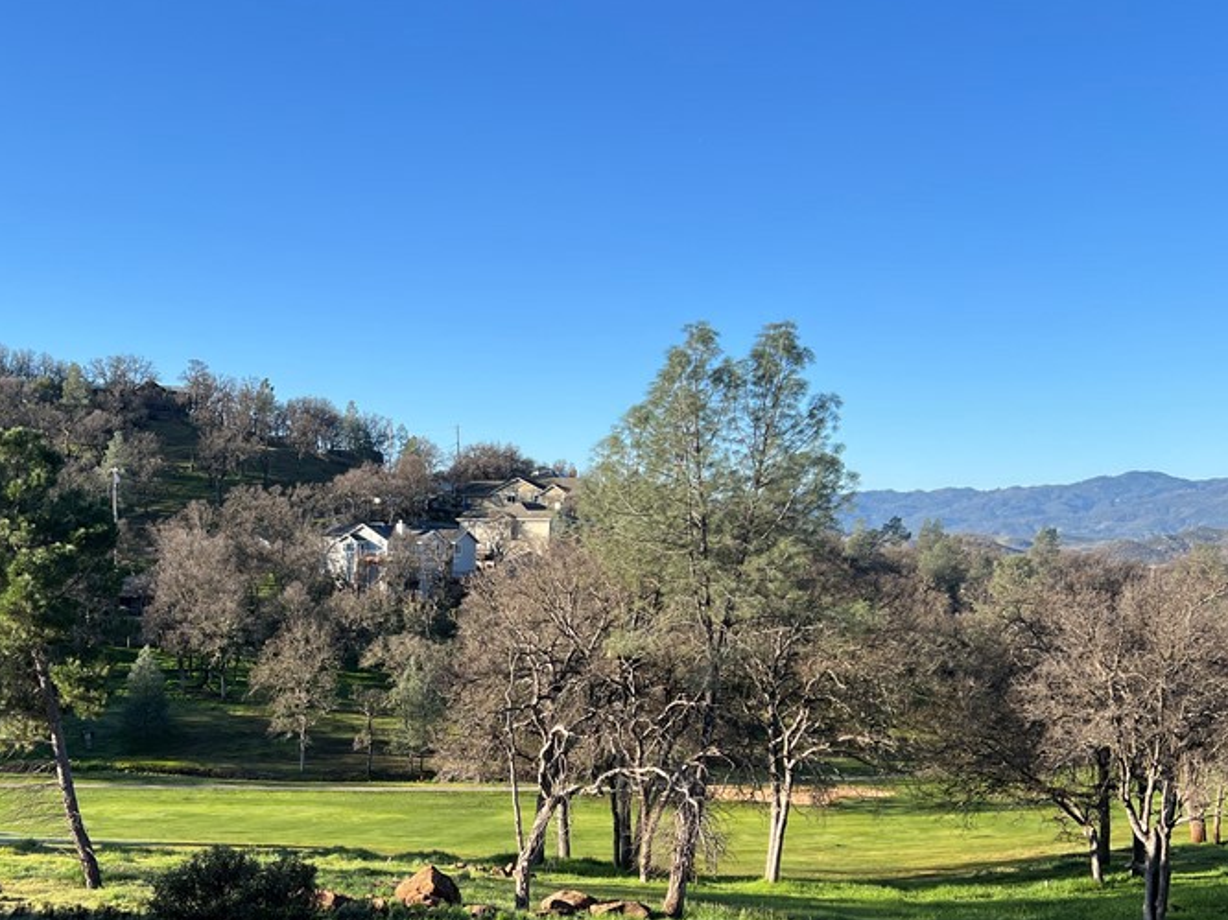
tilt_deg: -5.2
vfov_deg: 35.3
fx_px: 1418
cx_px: 374
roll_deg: -1.0
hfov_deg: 45.8
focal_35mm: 40
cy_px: 666
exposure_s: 1/1972
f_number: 1.5
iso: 50
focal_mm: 5.7
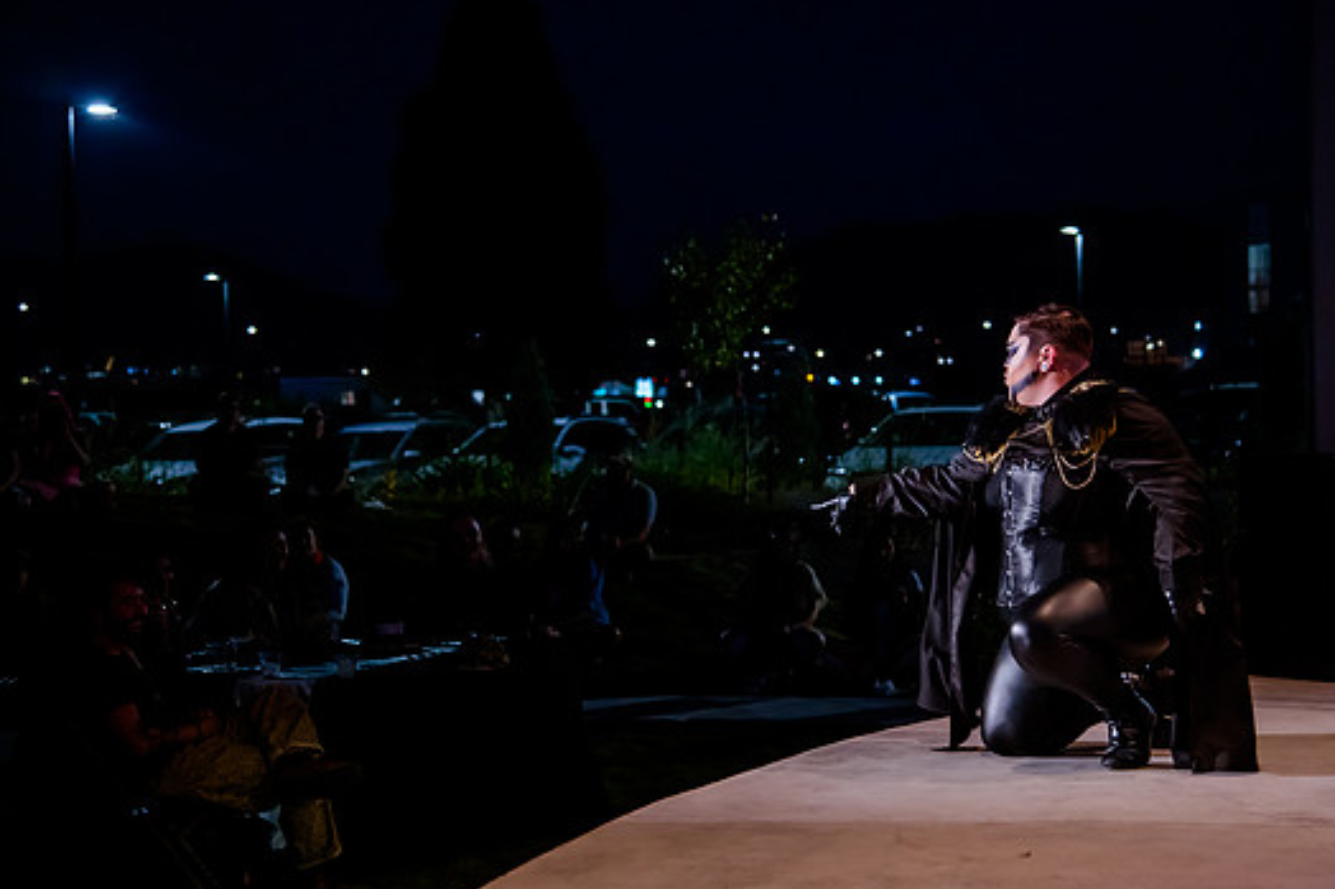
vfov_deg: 18.7
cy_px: 428
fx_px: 2706
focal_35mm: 73
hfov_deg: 27.7
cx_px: 672
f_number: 4
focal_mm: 62
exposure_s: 1/250
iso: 2000
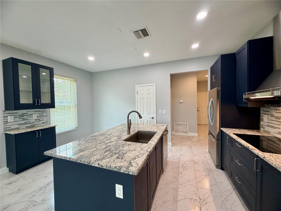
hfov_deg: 102.1
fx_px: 114
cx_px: 140
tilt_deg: -1.3
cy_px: 106
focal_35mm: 14
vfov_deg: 85.7
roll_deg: +1.4
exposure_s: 1/120
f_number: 2.2
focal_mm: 2.22
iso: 200
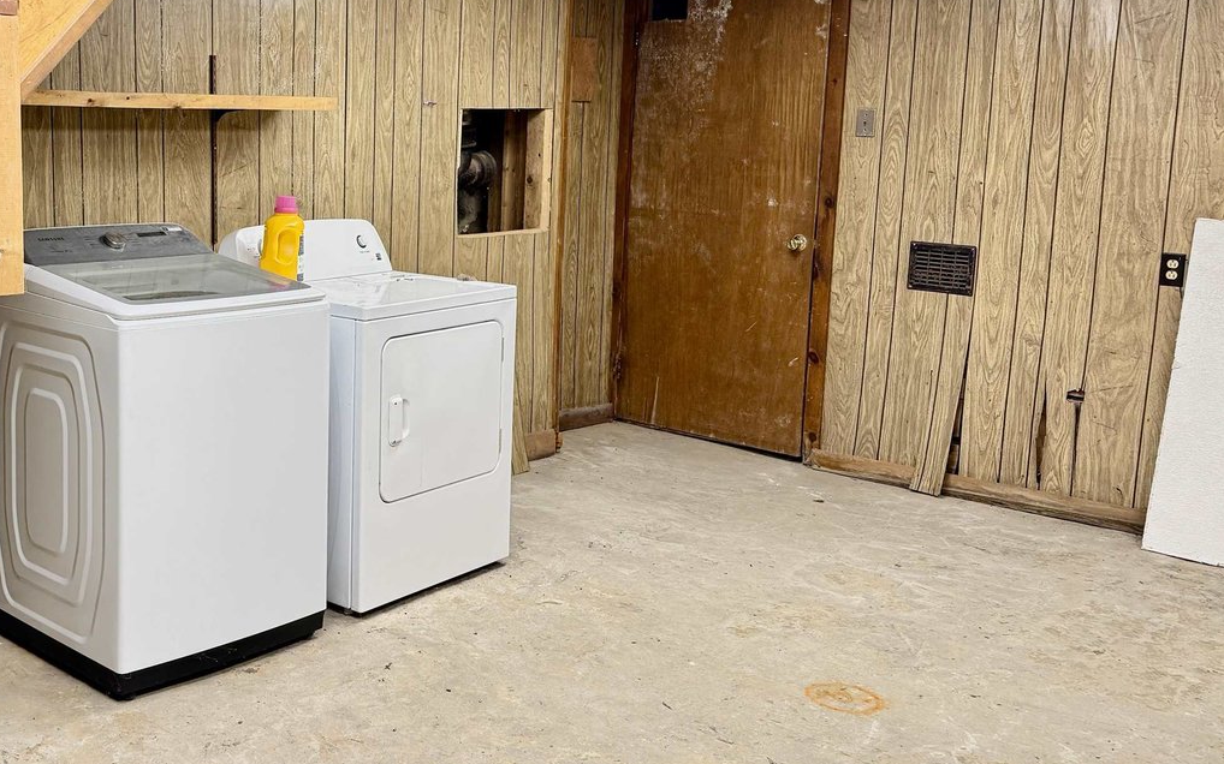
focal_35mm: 40
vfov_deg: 31.8
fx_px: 1334
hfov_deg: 47.1
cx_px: 275
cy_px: 282
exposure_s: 1/120
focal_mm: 6.76
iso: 160
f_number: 1.78
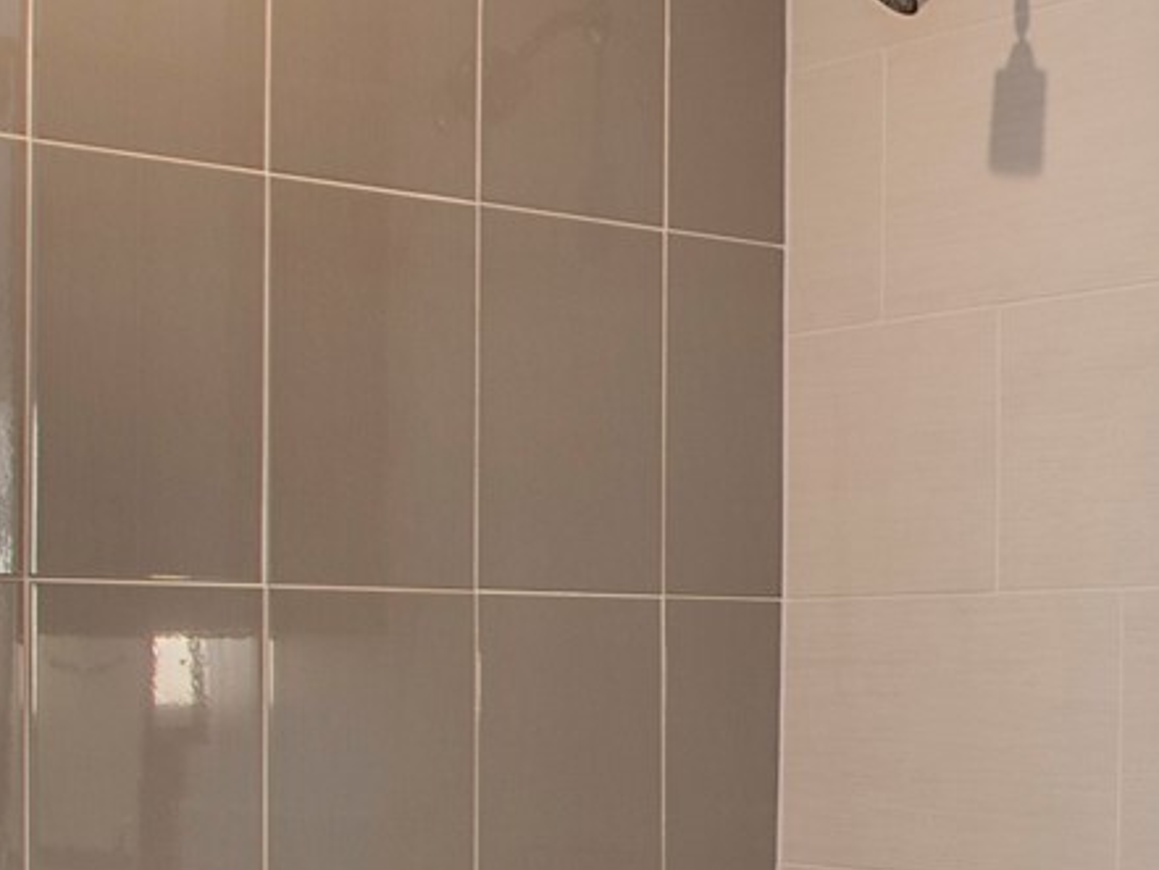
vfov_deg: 20.5
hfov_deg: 21.3
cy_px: 678
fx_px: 2378
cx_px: 1898
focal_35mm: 71
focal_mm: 10
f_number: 5.6
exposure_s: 1/50
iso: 100
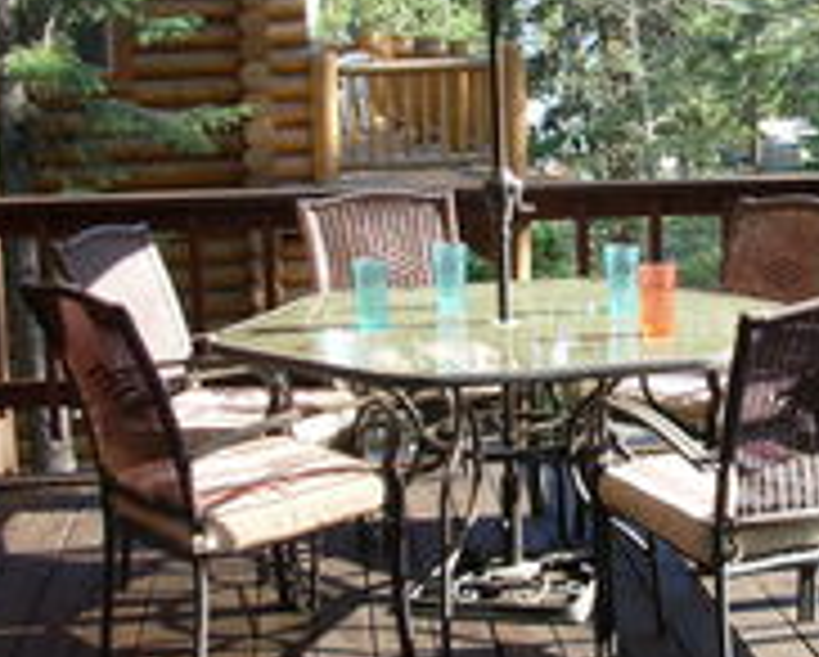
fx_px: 1820
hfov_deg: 24.5
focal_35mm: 75
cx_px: 765
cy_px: 189
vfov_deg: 20.4
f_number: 2.9
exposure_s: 1/148
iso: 50
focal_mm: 6.3
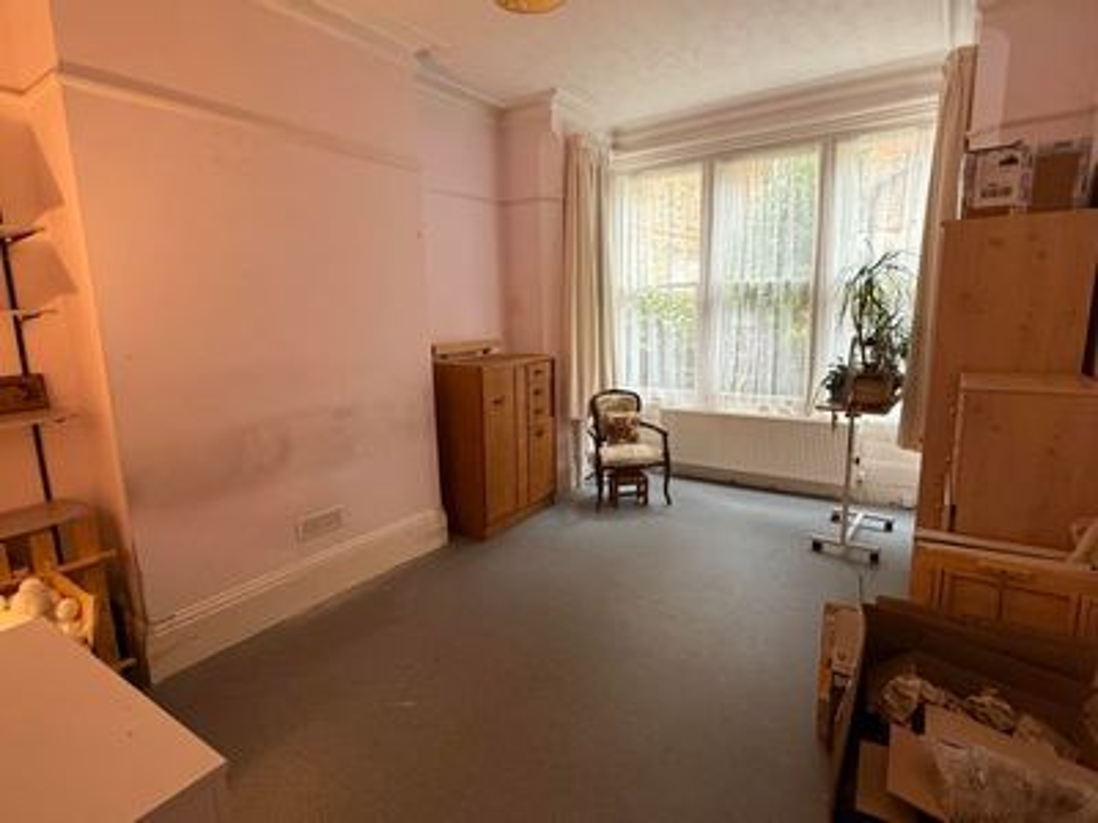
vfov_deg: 85.7
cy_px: 412
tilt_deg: -10.2
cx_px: 549
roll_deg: +1.3
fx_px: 444
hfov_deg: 102.1
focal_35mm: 14
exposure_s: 1/50
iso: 250
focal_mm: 2.22
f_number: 2.2
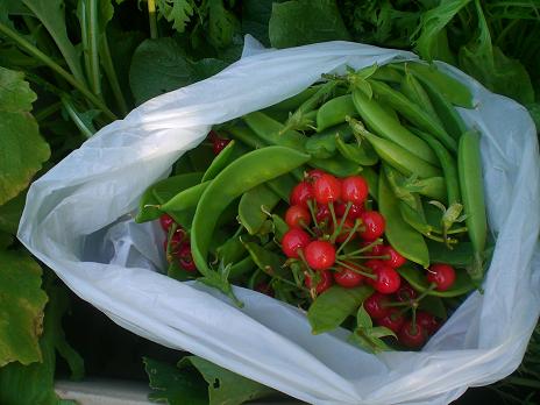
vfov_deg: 37.7
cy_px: 202
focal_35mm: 38
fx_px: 593
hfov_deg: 49.0
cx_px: 270
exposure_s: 1/160
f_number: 3.1
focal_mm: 6.3
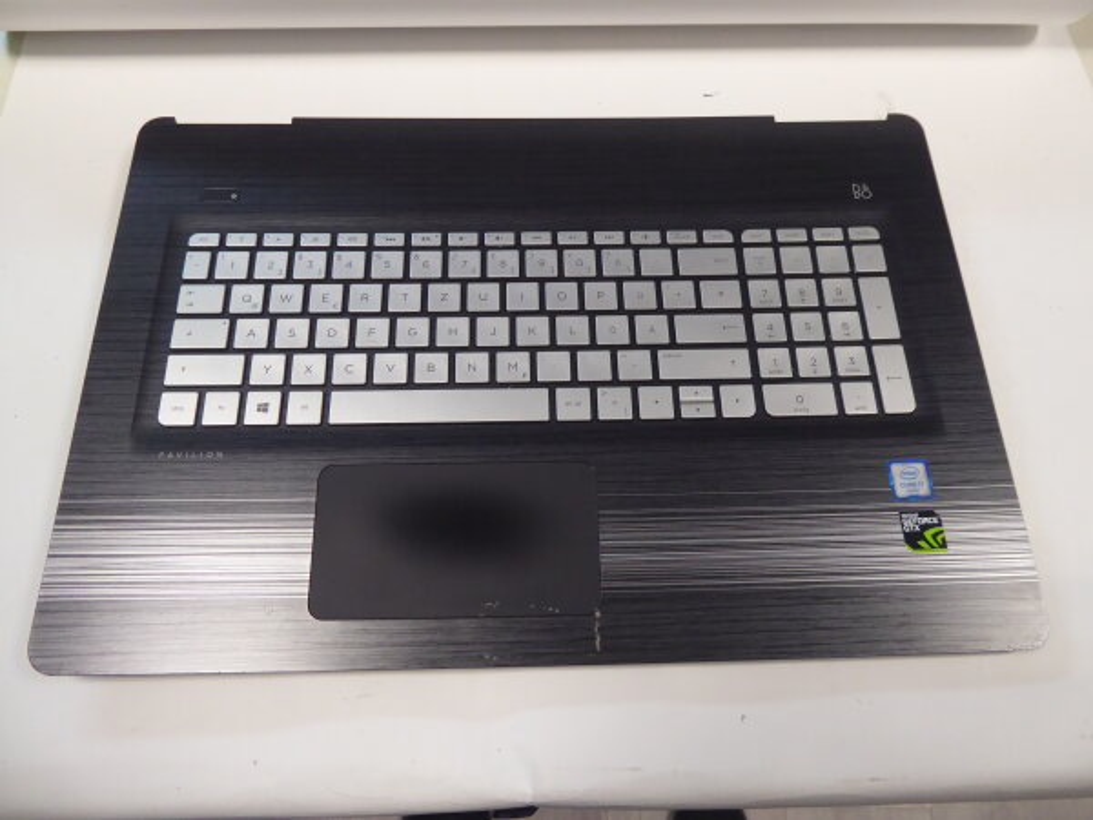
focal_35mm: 25
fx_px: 789
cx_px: 546
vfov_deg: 54.9
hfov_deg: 69.4
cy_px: 410
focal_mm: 4.3
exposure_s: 1/60
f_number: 3.3
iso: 400
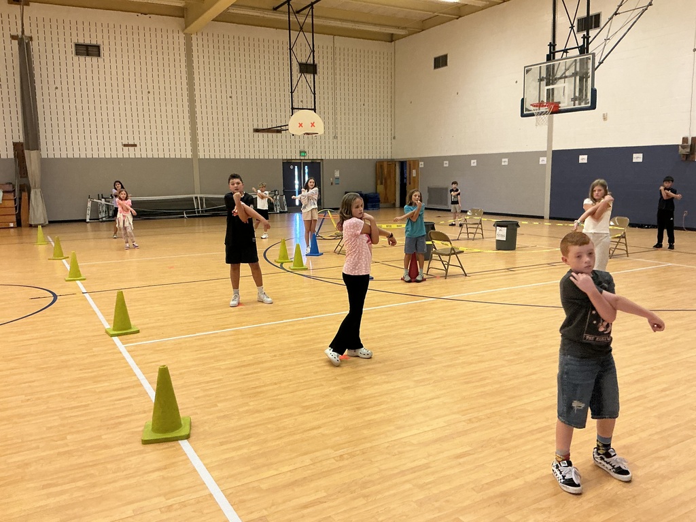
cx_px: 348
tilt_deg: -9.2
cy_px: 261
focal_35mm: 29
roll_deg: +1.1
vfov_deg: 48.2
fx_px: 583
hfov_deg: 61.7
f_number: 1.8
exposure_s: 1/60
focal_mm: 3
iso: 160
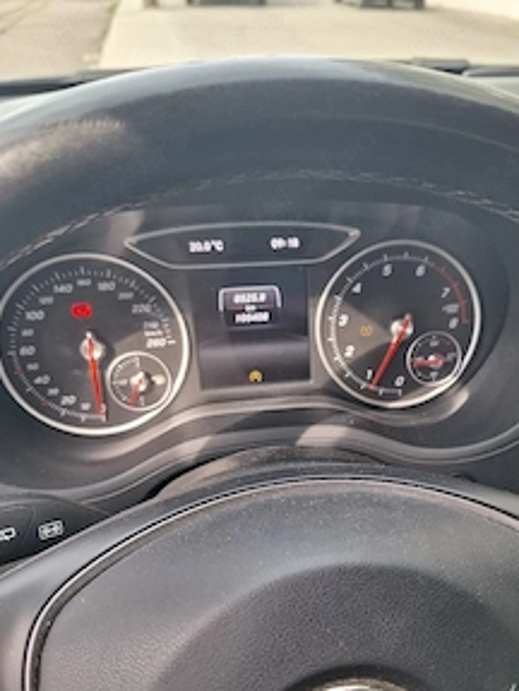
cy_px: 403
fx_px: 640
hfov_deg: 43.5
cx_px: 346
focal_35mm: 32
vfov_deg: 56.5
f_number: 1.8
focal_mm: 5.54
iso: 50
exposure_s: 1/100
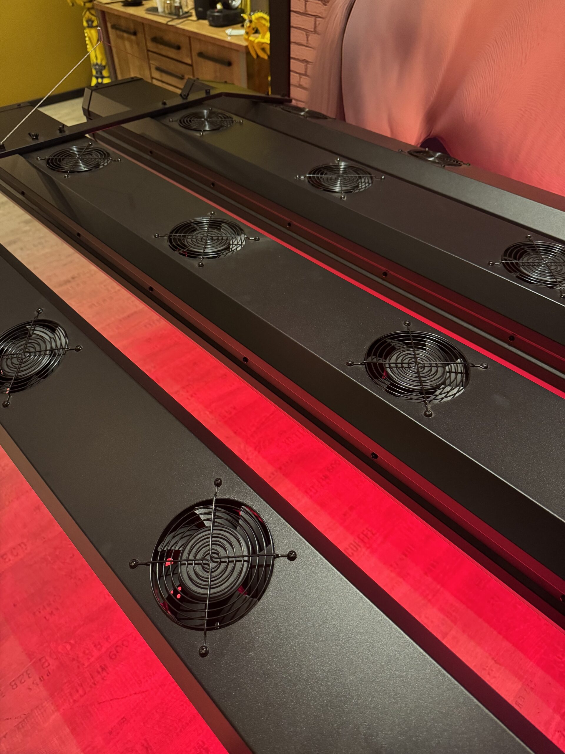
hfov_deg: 56.8
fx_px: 522
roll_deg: -0.1
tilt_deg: -43.9
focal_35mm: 24
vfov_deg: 71.6
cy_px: 377
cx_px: 282
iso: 500
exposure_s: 1/50
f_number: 1.78
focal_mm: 6.76
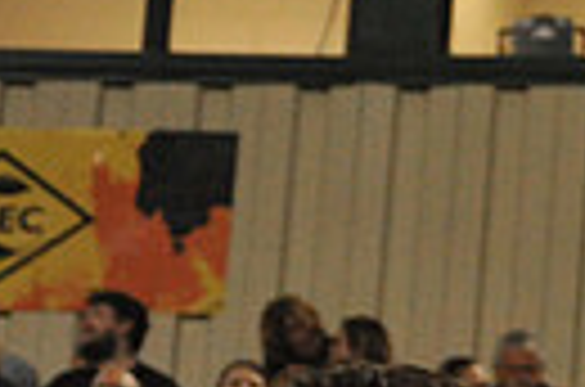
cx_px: 1260
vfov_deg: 4.6
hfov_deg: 6.7
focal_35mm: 295
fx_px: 4782
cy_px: 765
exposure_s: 1/160
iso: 6400
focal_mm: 66
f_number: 6.3
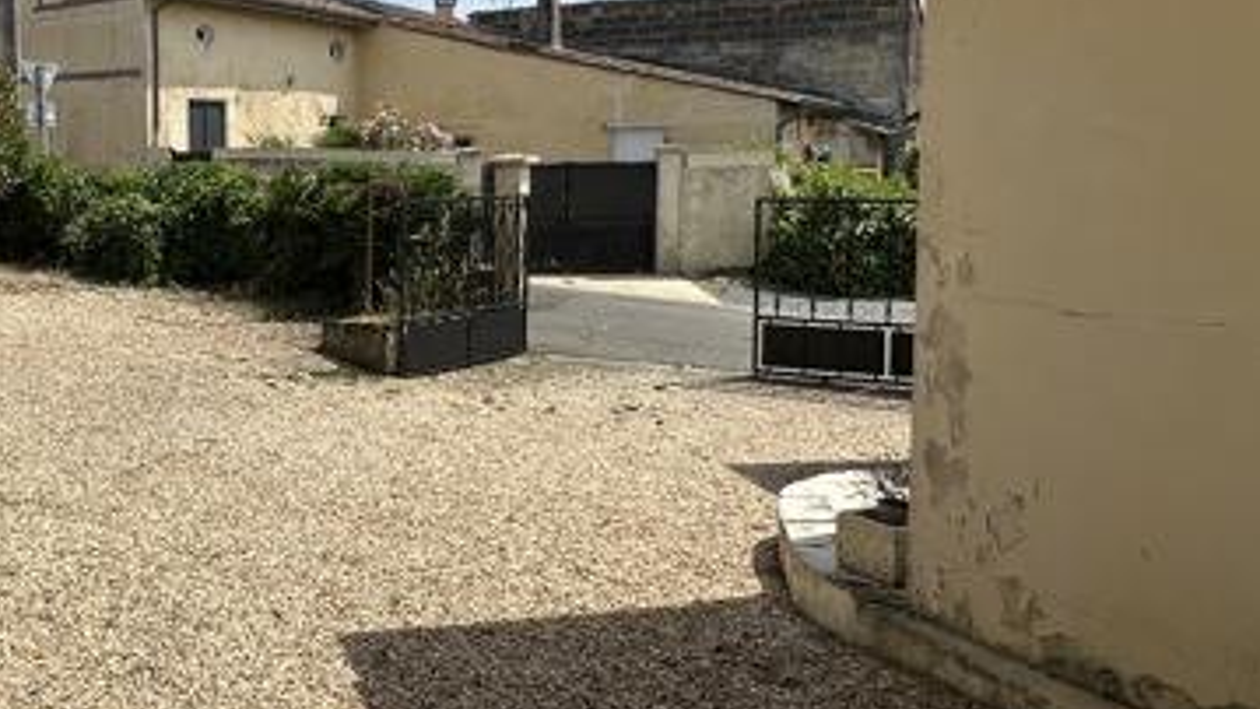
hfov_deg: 53.3
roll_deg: +0.8
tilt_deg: -2.6
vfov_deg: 34.4
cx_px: 214
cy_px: 239
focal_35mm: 34
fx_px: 1136
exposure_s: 1/2451
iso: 50
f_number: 2.2
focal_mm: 2.22
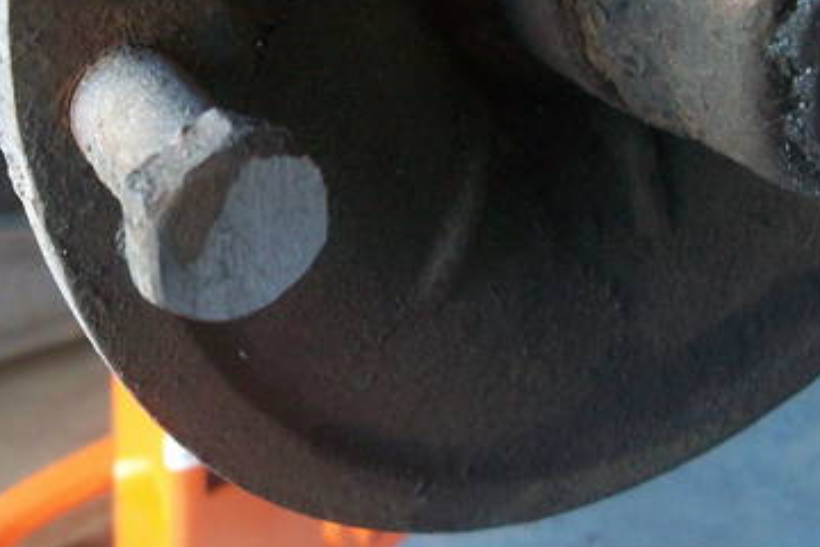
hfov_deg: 31.7
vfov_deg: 22.3
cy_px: 263
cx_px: 128
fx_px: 1389
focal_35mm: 61
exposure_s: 1/20
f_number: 2.9
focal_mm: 5.7
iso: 160
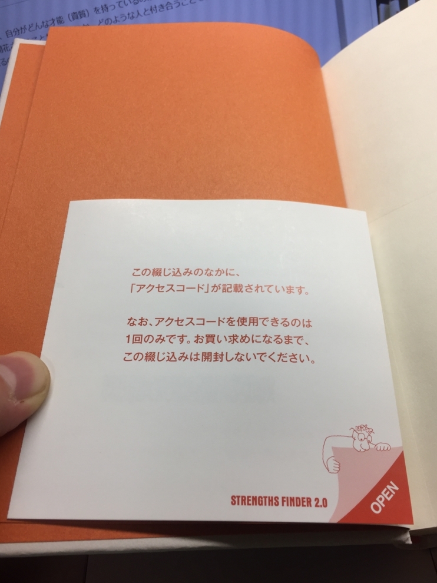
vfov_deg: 60.0
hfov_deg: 46.8
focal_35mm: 30
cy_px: 299
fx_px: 505
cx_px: 221
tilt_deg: -45.7
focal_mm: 4.15
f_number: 2.2
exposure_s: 1/120
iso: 40
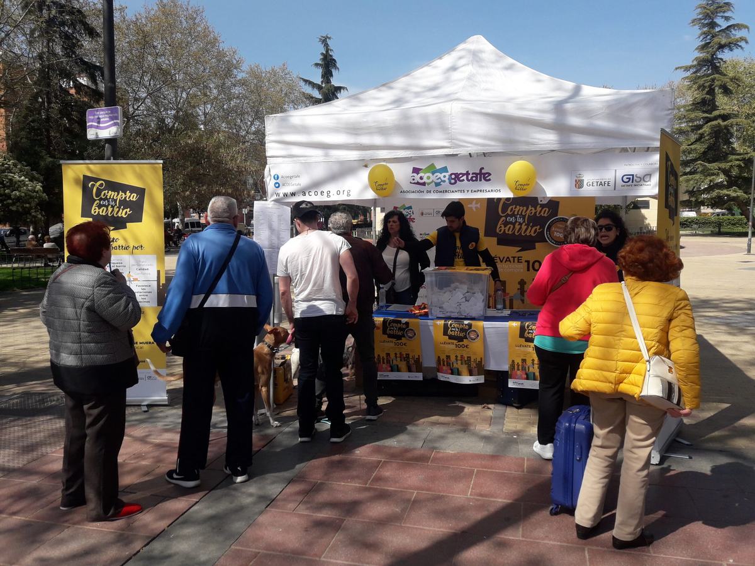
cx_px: 378
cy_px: 283
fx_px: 611
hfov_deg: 63.4
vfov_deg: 49.7
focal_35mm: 28
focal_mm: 3.7
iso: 40
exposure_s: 1/1733
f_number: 1.9
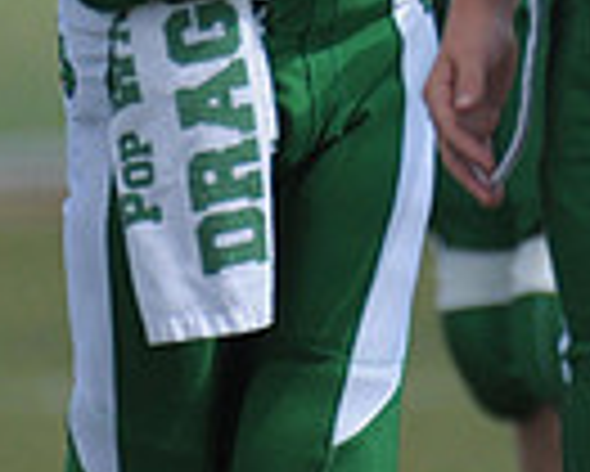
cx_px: 284
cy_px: -375
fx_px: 43442
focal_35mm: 2486
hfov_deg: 0.8
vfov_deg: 0.6
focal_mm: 400
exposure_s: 1/3200
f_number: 4
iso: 500
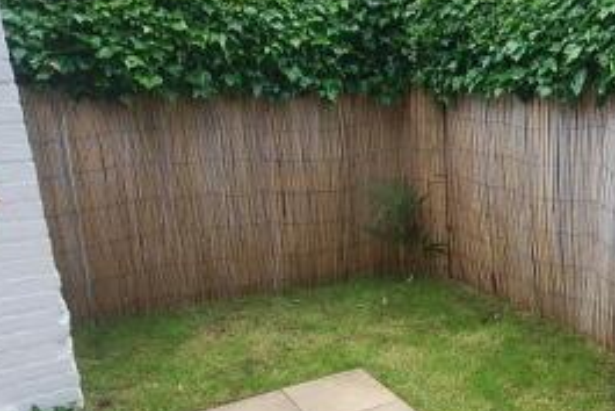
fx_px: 632
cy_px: 284
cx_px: 444
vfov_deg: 35.5
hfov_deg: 50.2
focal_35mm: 37
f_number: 5.6
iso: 160
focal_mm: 10
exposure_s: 1/125
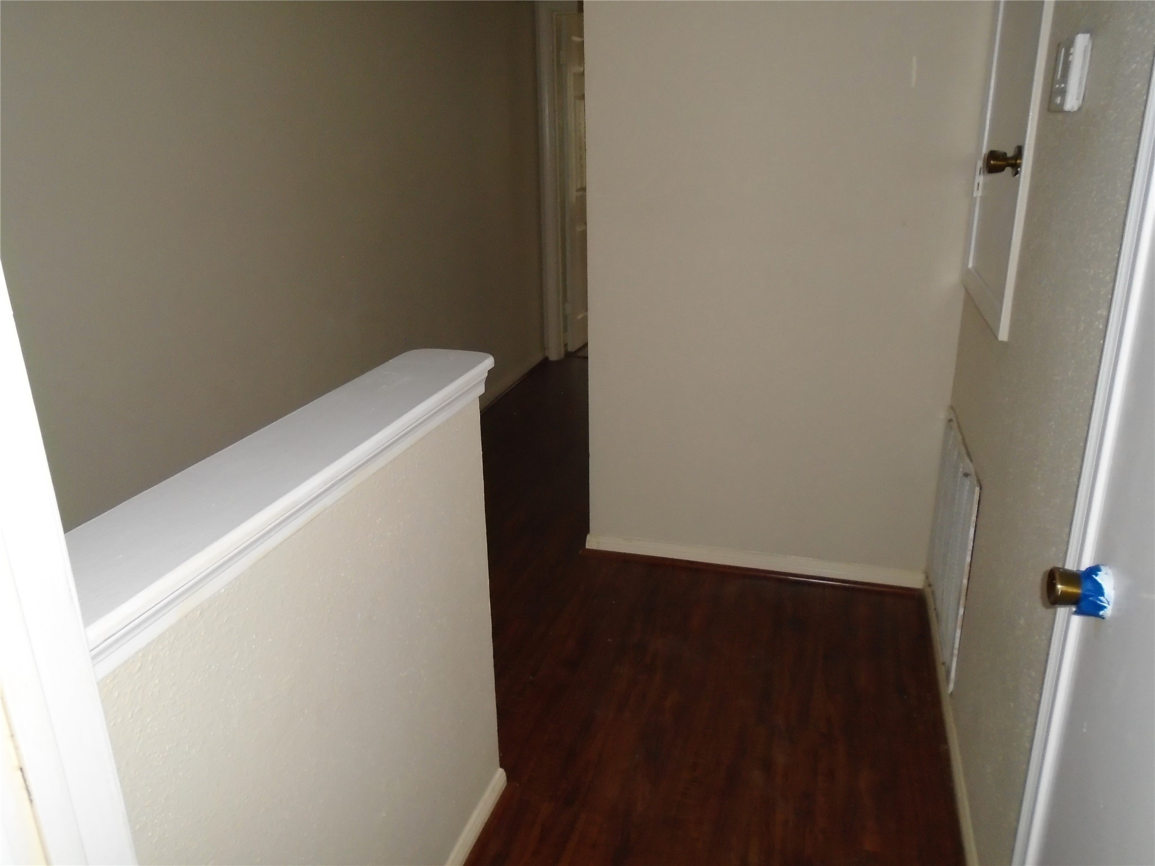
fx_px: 868
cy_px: 433
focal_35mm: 26
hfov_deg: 67.3
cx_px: 578
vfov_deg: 53.1
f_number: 3.2
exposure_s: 1/30
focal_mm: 4.6
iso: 320
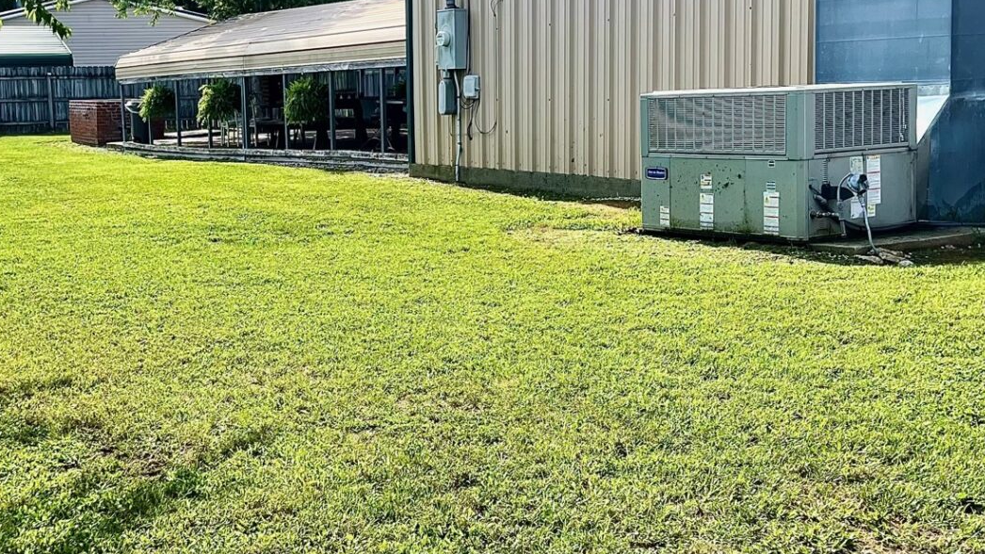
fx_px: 1358
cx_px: 338
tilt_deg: -6.6
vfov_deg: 23.0
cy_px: 237
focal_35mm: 52
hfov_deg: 39.5
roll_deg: +1.8
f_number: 1.6
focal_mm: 5.1
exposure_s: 1/1575
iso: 32
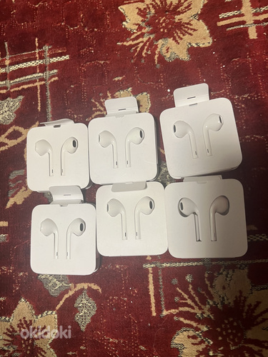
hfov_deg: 53.1
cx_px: 134
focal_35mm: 26
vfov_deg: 67.3
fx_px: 268
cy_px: 178
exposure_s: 1/50
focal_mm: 5.1
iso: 64
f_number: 1.6
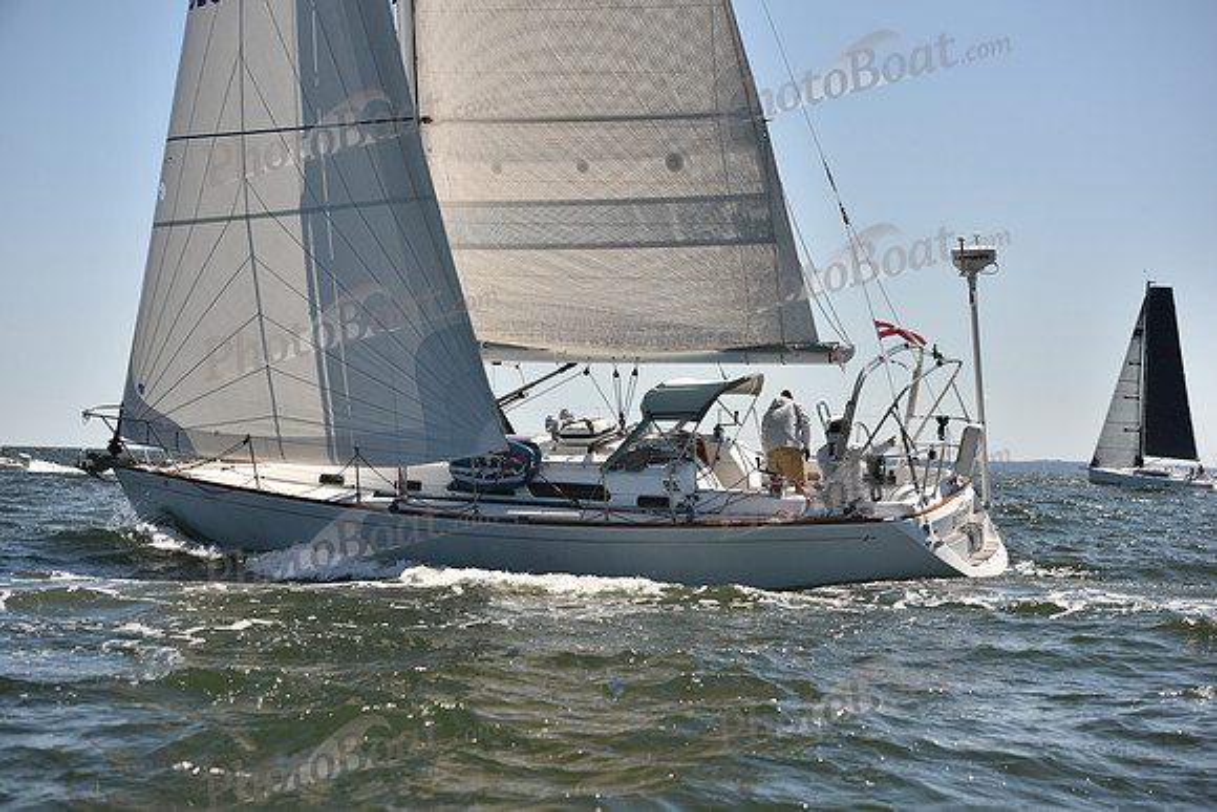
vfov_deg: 19.5
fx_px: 2367
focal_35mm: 70
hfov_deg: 28.8
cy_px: 406
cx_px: 608
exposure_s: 1/1250
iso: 250
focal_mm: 70
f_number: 4
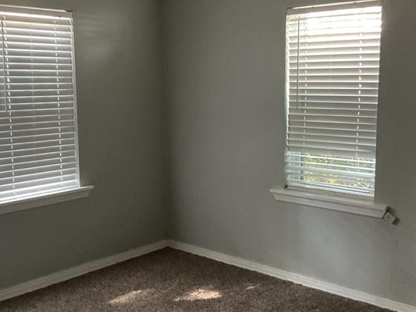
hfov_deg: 38.8
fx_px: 589
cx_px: 177
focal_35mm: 49
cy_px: 147
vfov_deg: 29.7
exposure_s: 1/30
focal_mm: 3
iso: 320
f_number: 1.8
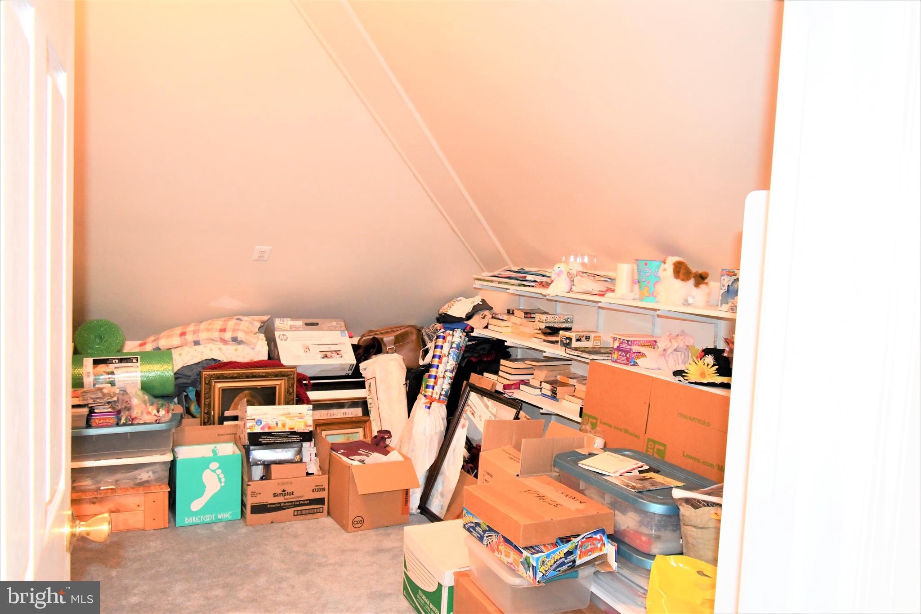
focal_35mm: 30
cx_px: 460
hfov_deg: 61.9
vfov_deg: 43.6
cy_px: 307
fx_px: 767
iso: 2800
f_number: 5.6
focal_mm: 20
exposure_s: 1/60
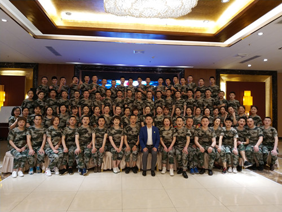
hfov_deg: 56.8
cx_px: 141
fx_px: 261
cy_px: 106
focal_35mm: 32
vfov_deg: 44.2
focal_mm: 4.5
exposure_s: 1/33
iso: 230
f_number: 2
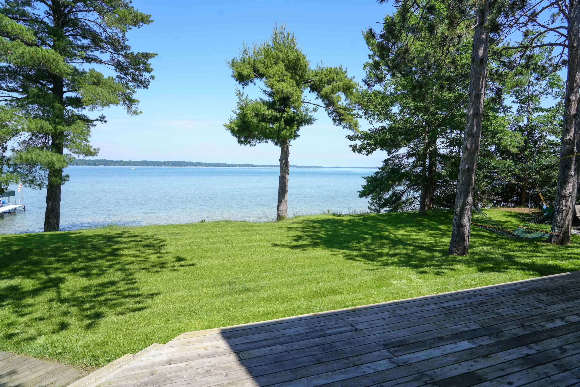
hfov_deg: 73.7
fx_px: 387
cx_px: 290
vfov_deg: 53.1
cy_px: 194
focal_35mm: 24
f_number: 8
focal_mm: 24
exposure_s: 1/125
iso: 100
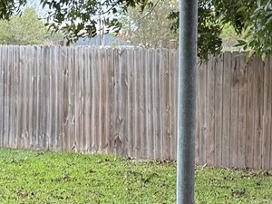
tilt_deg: -5.8
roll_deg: -3.3
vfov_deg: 9.0
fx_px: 1289
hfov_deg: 12.0
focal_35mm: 164
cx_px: 186
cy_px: 189
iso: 100
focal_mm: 6.76
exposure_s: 1/757
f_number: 1.78
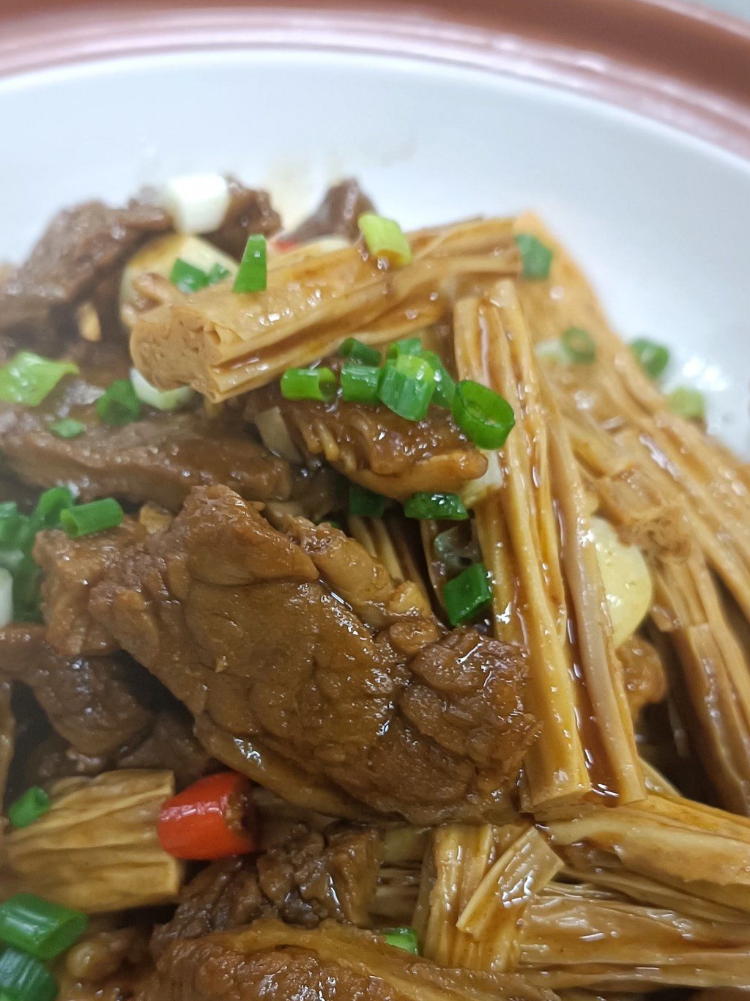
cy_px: 669
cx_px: 298
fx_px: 1445
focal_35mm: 50
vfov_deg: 37.8
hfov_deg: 29.0
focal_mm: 4.75
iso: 861
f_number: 1.79
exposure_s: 1/25
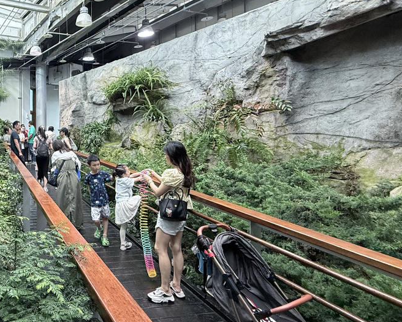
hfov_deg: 58.4
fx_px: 297
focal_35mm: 25
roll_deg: +0.1
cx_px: 41
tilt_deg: +0.6
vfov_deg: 56.4
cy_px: 131
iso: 250
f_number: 2.2
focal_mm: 2.22
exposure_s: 1/120
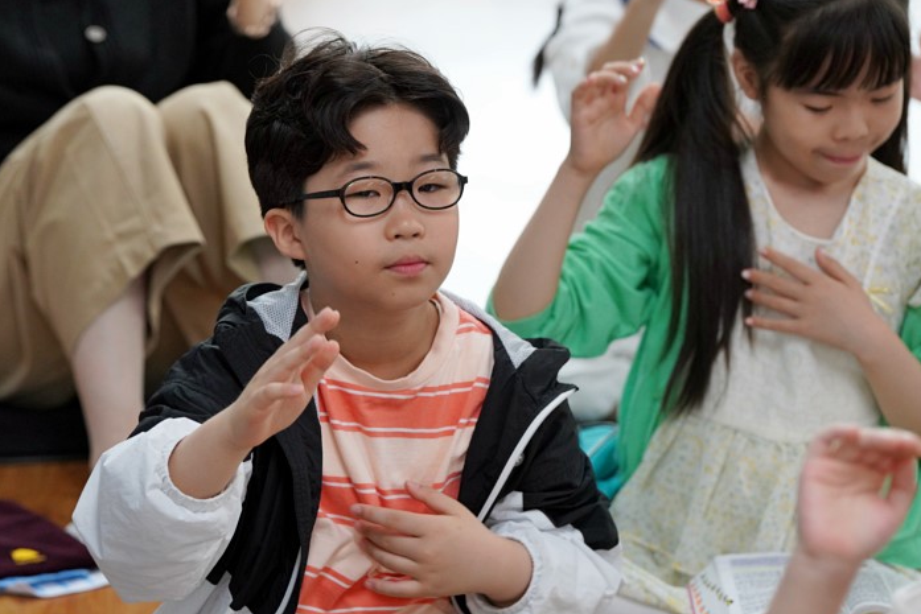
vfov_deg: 7.4
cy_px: 346
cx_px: 378
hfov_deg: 11.1
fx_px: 4759
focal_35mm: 186
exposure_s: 1/160
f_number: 4
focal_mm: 144
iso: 1600
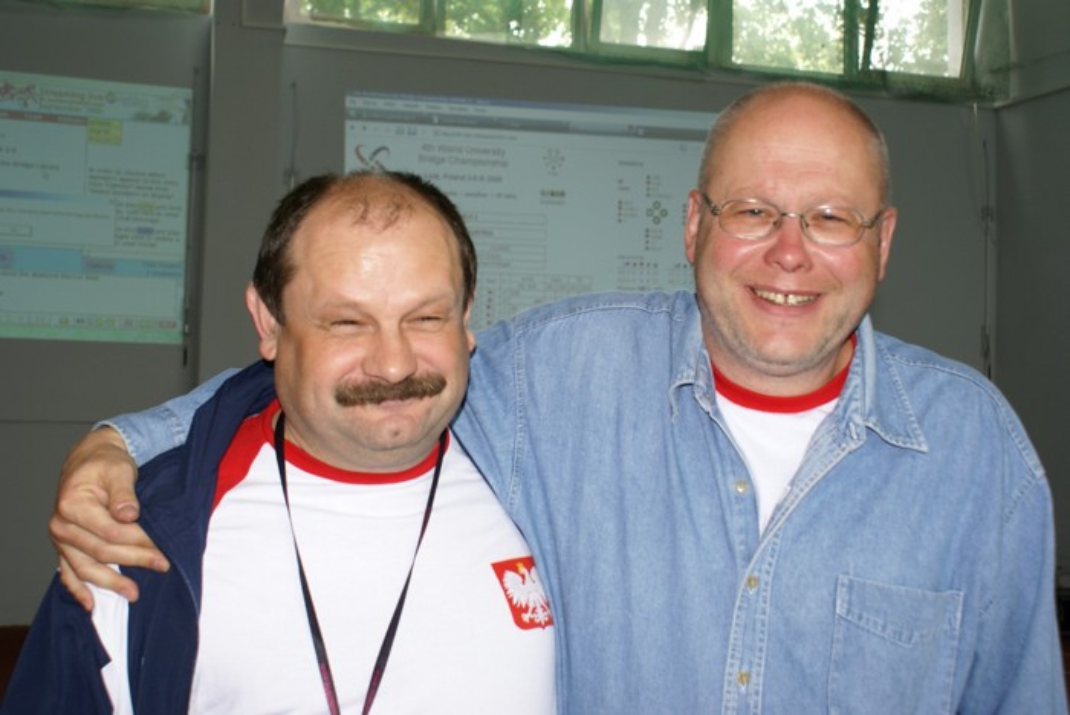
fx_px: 1249
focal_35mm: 42
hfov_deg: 46.4
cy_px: 358
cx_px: 535
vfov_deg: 32.0
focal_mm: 28
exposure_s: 1/25
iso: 200
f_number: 5.6
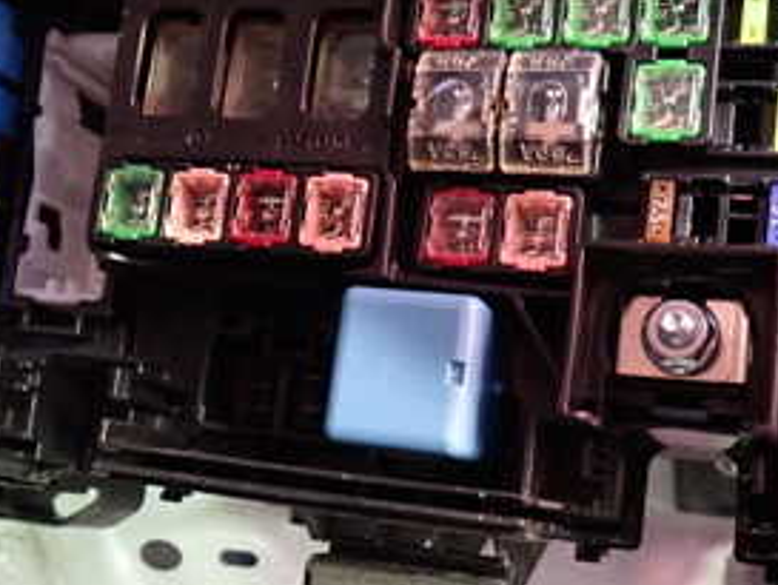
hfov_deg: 34.9
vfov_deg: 26.6
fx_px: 1237
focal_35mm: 55
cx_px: 376
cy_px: 314
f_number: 2
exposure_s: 1/20
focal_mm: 4.5
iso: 800
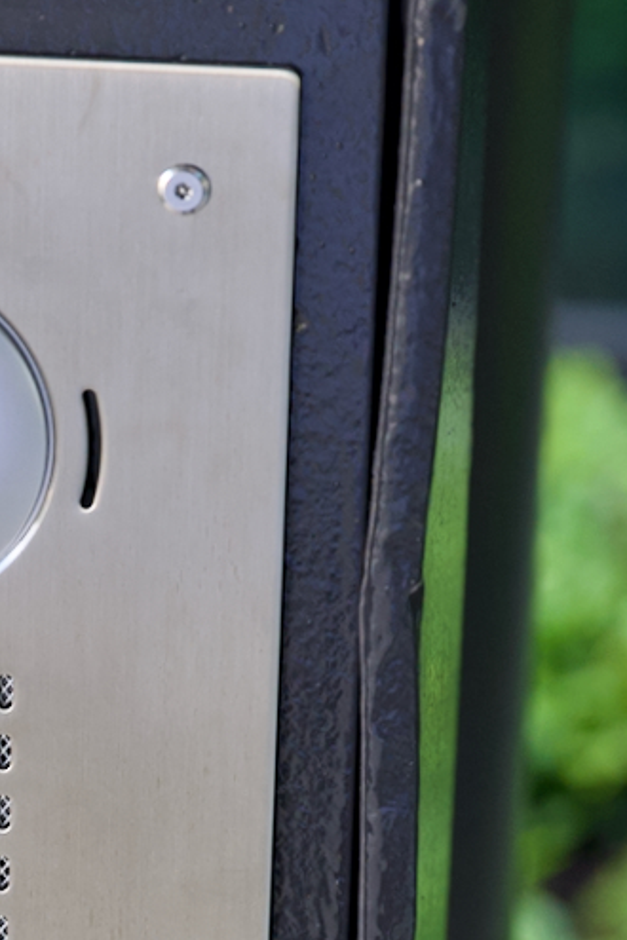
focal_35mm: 212
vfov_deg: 9.6
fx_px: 5538
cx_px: -101
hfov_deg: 6.4
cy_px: 1122
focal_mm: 82
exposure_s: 1/500
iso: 1600
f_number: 5.6
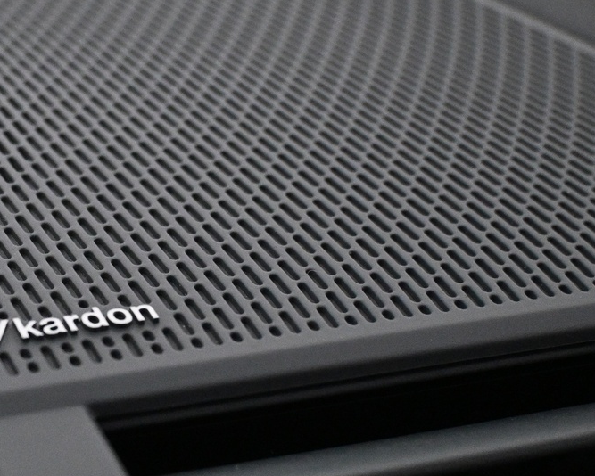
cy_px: 295
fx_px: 1444
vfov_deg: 18.7
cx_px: -23
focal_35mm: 82
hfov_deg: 22.3
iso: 4000
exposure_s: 1/160
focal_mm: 24
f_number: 4.2
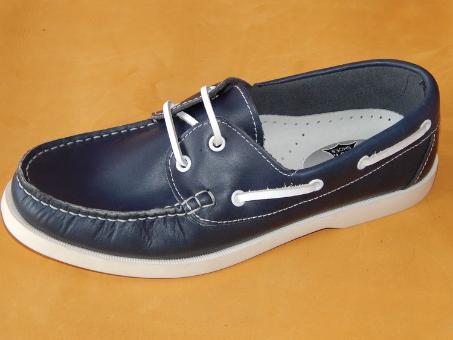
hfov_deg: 25.7
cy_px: 170
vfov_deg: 19.4
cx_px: 226
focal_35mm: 76
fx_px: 994
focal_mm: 13.5
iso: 200
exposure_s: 1/30
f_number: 4.2
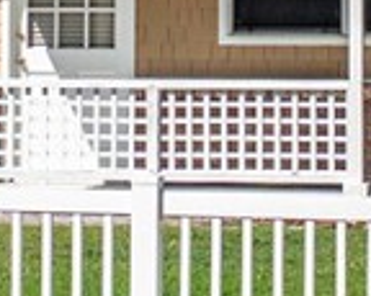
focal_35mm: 241
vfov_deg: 6.4
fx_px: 2644
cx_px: 255
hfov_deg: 8.0
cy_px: -19
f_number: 5.6
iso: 125
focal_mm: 24
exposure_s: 1/1250
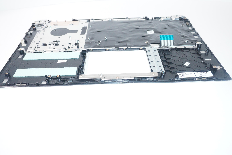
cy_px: 76
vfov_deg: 42.3
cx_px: 112
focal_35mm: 31
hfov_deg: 60.3
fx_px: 200
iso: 640
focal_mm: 20
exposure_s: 1/160
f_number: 5
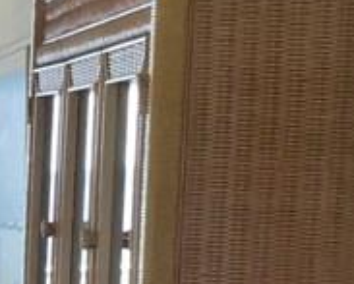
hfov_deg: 11.0
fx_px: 1773
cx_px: -174
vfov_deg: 8.9
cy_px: 439
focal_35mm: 169
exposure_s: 1/40
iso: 25
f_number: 2.4
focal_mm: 3.3
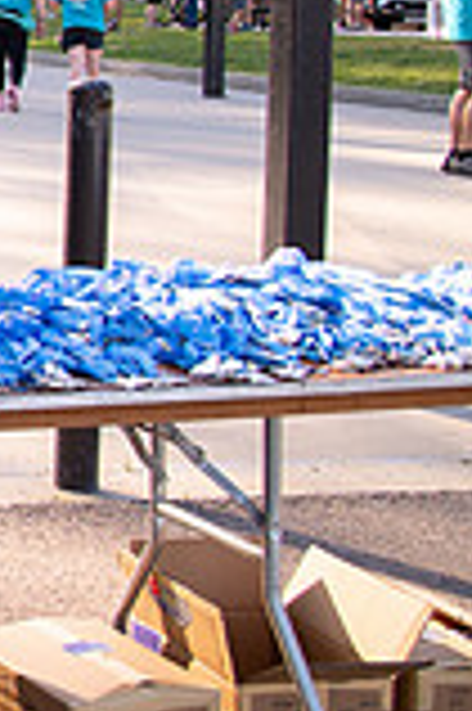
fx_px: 1734
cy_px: 99
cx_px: -827
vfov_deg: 22.7
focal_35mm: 88
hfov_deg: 11.3
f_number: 7.1
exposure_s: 1/400
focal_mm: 24
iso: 500
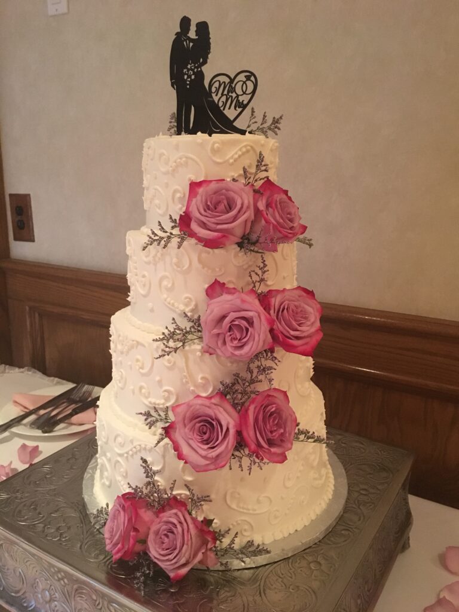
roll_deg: -0.9
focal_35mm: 29
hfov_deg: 48.2
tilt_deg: -13.8
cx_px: 230
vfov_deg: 61.7
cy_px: 306
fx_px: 513
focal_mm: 4.15
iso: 250
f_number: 2.2
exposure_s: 1/15
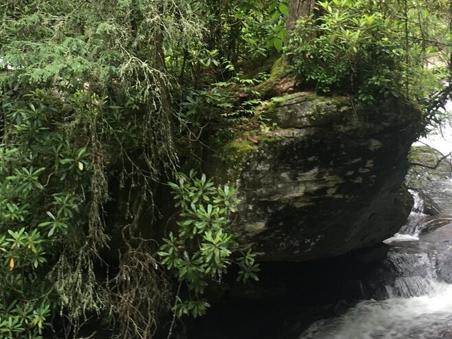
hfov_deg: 24.6
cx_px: 152
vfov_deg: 18.0
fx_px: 1032
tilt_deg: +6.5
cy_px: -36
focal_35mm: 79
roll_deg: -0.1
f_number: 2.2
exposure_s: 1/60
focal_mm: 4.15
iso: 32
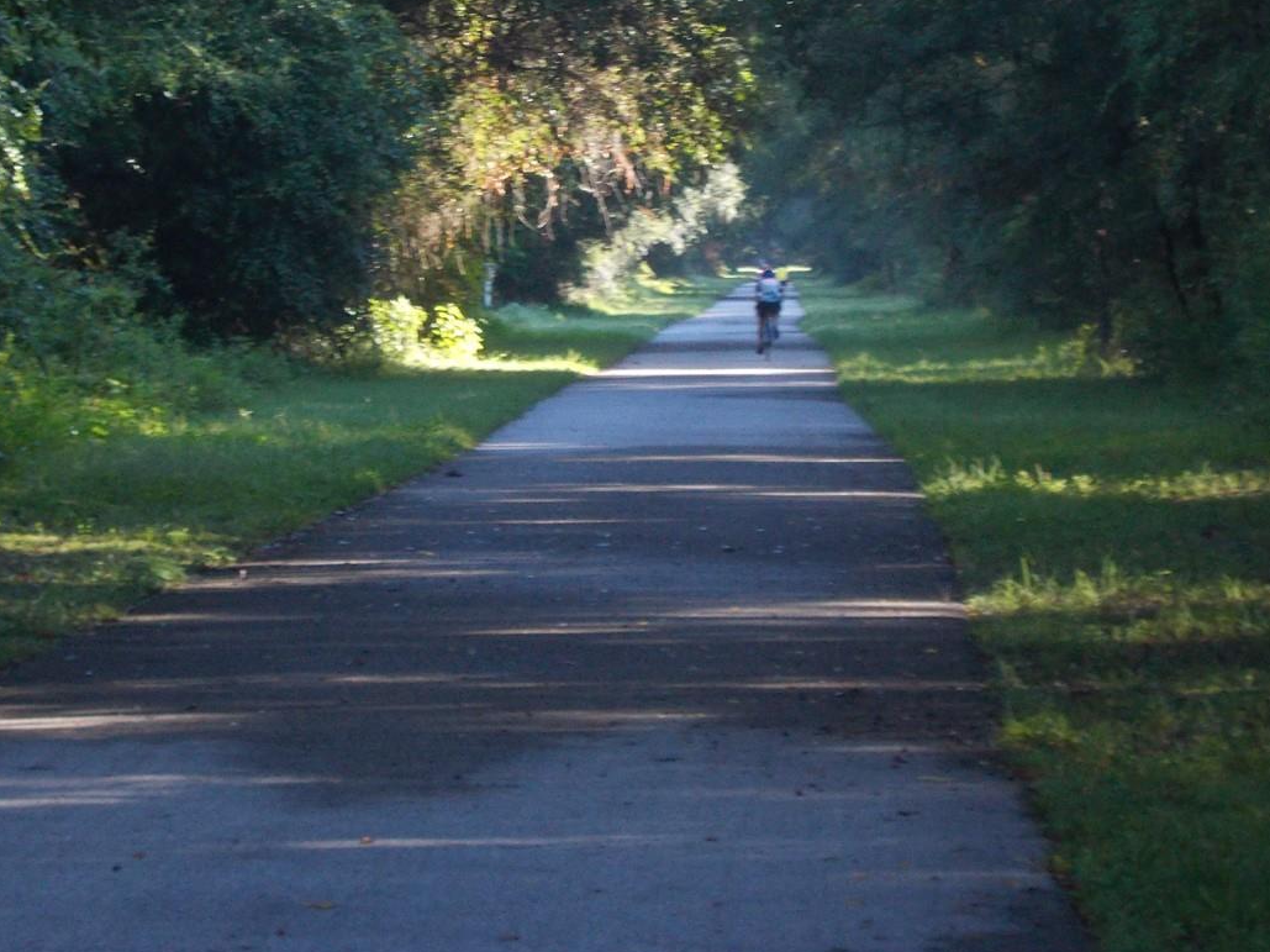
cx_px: 706
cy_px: 219
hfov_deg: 12.8
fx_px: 5648
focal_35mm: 154
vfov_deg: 9.6
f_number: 5.5
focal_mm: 17.6
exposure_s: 1/60
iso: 250
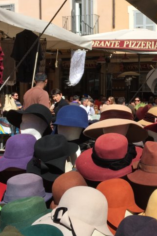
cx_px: 148
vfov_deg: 39.4
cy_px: 92
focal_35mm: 50
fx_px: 327
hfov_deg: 25.9
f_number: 2.2
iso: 25
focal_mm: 4.15
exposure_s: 1/1876
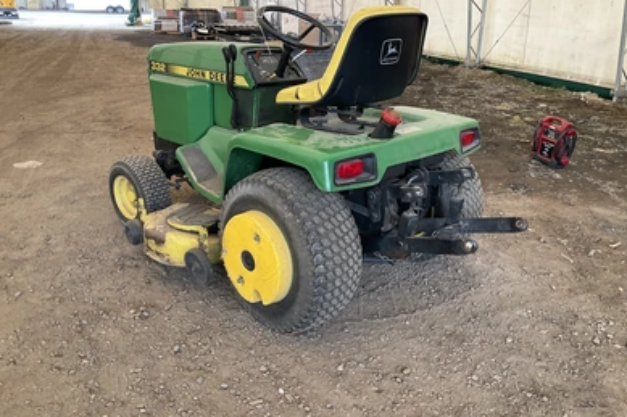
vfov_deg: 42.2
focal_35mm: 31
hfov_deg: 60.3
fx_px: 540
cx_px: 311
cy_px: 182
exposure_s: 1/122
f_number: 1.8
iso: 32
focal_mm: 3
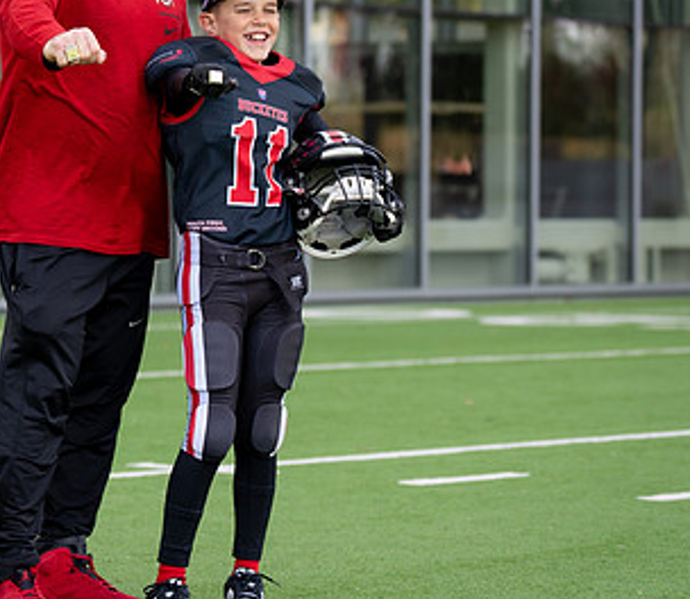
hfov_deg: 10.2
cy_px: 181
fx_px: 3865
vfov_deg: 8.9
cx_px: 200
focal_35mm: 183
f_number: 2.8
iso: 100
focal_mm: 79
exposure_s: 1/400
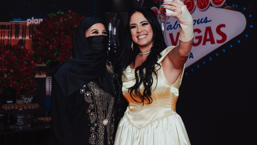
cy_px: 39
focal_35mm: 69
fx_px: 470
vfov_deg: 17.4
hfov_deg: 30.5
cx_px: 144
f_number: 2.8
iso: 500
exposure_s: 1/250
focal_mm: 35
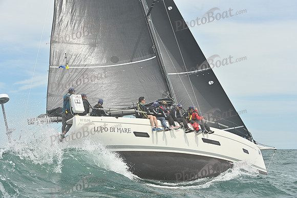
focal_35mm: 70
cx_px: 148
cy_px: 99
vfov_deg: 19.5
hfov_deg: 28.8
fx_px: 578
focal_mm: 70
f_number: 8
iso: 320
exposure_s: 1/1250
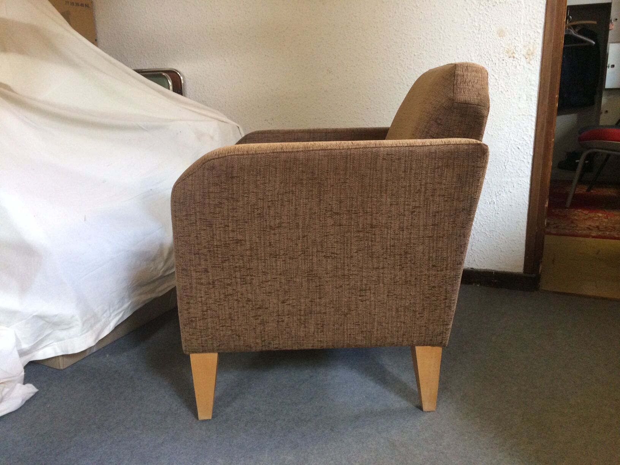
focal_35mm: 29
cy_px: 232
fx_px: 519
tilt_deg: -14.0
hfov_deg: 61.7
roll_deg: +2.3
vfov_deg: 48.2
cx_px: 310
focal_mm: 4.15
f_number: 2.2
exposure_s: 1/33
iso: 250
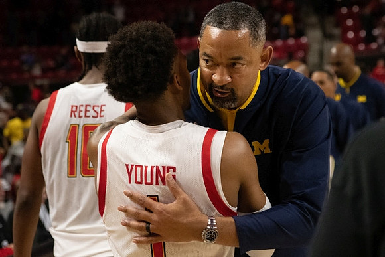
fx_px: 899
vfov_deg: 16.3
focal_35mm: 84
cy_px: 128
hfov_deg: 24.2
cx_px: 192
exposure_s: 1/2500
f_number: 2.8
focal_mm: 56
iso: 6400
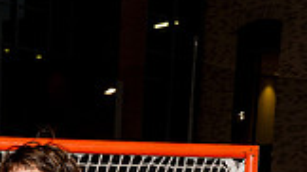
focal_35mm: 119
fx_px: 968
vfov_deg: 9.1
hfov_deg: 17.8
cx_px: 45
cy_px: 412
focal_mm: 41
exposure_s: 1/250
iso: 800
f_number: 8
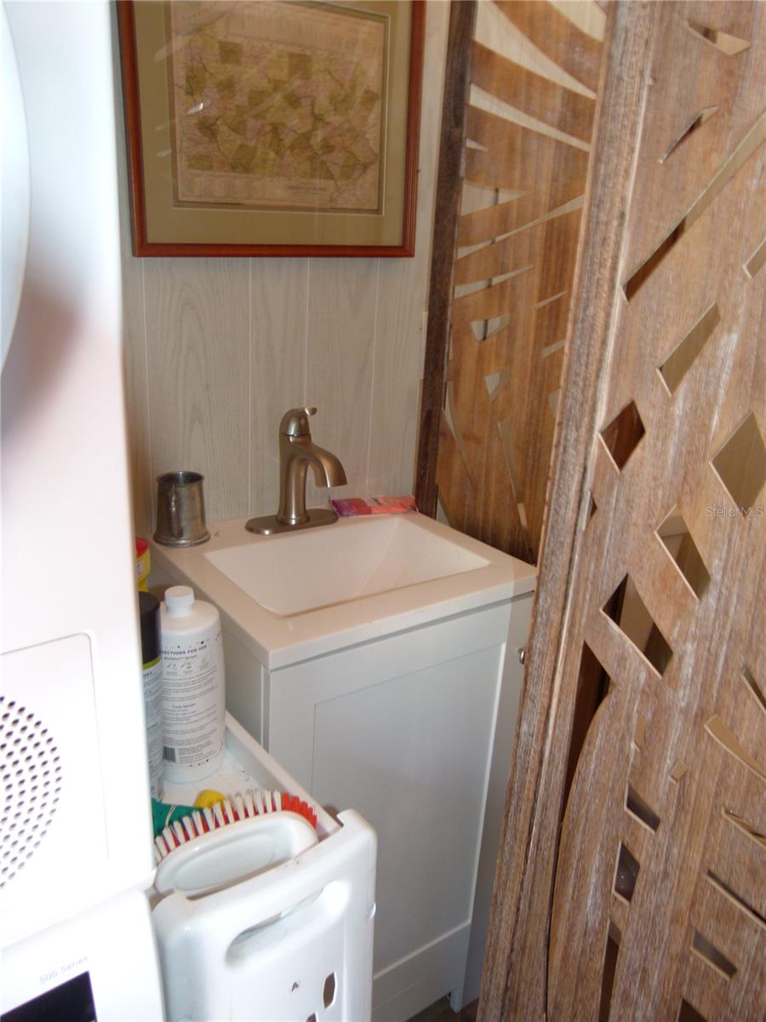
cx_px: 383
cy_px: 511
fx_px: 738
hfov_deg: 54.9
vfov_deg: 69.4
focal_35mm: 25
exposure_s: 1/10
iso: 100
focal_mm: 4.5
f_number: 2.8
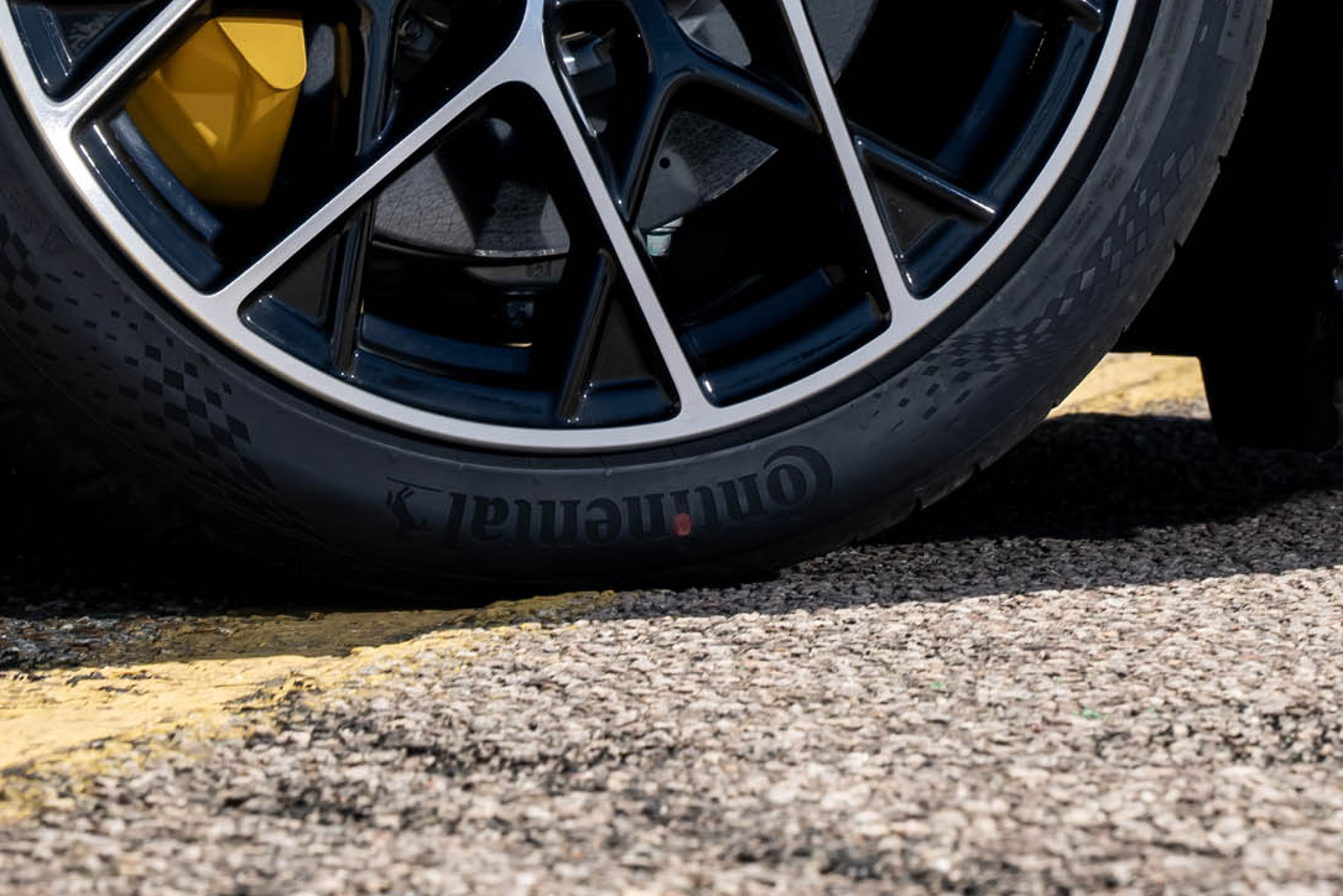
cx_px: 834
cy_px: -328
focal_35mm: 200
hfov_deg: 10.3
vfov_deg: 6.8
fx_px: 7463
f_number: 9
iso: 100
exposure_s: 1/100
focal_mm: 67
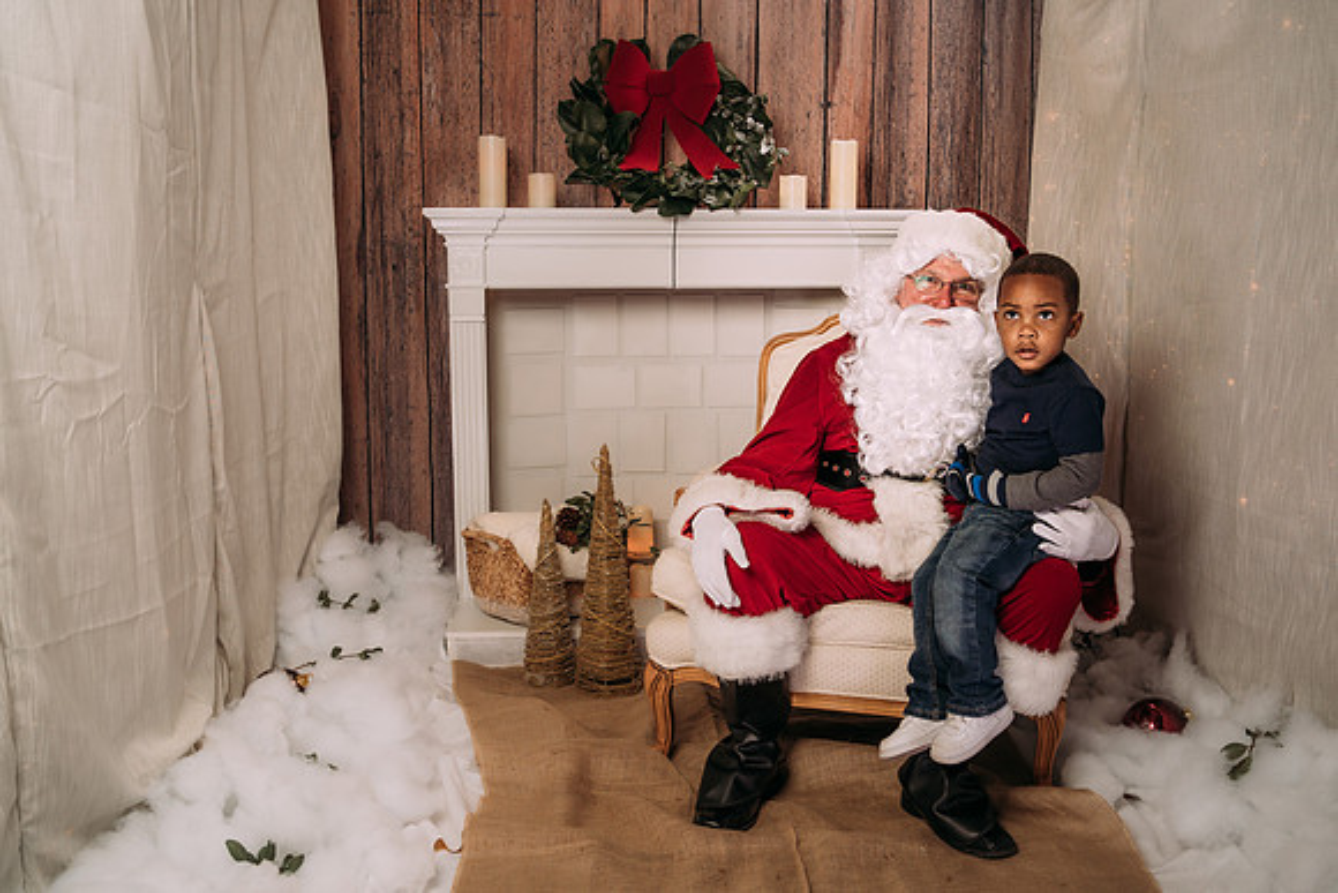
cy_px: 457
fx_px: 1381
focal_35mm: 37
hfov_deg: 51.7
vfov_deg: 35.8
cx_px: 684
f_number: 6.3
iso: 100
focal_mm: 35
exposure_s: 1/100
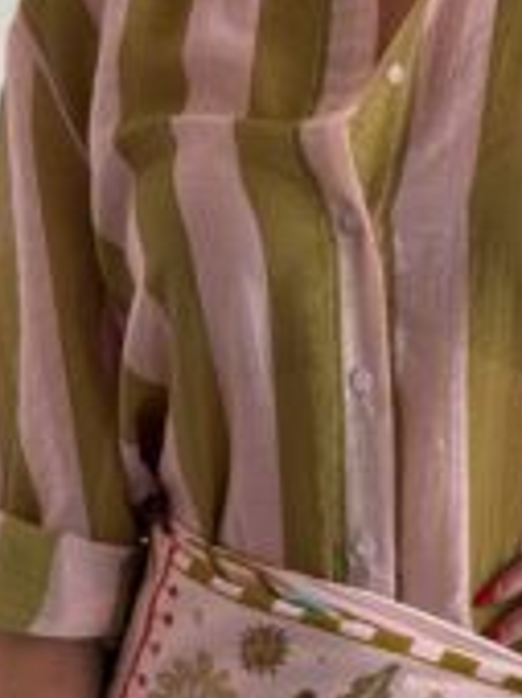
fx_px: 5704
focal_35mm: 283
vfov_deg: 7.0
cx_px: 436
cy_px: 636
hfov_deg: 5.2
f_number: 2.8
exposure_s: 1/100
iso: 80
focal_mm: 15.66
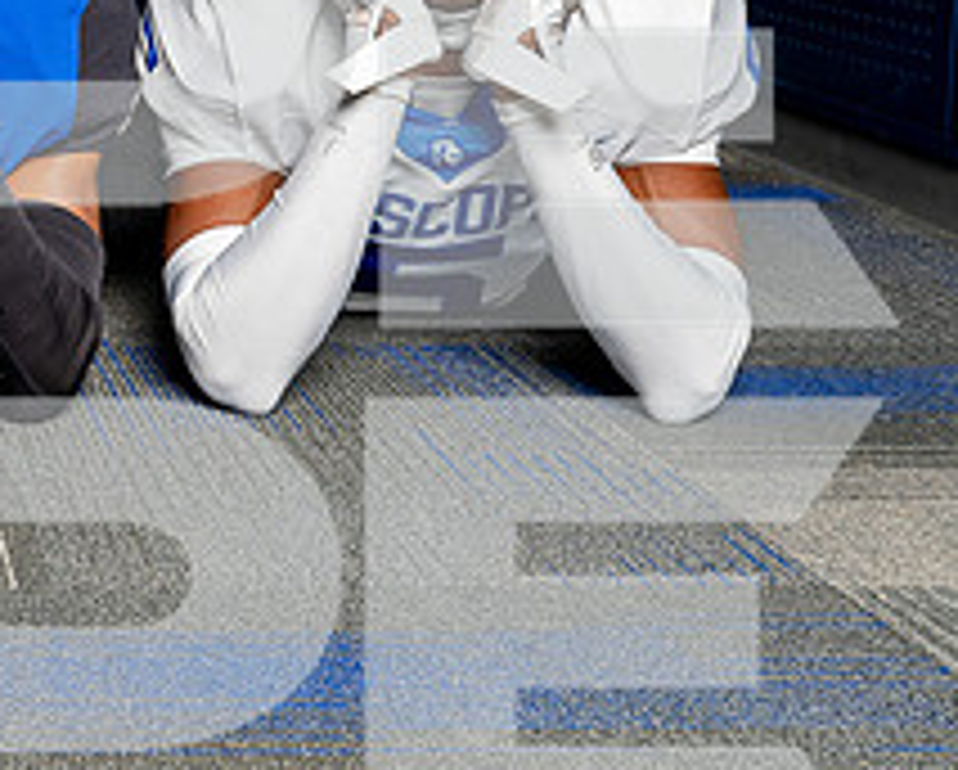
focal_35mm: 82
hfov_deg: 21.2
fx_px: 2328
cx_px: -273
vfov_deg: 18.4
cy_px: 60
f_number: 5.6
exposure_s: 1/250
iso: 100
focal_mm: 30
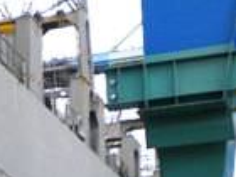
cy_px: 280
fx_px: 1091
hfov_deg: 11.8
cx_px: -116
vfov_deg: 9.0
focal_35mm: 160
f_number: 4.6
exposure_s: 1/327
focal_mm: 6.3
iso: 80
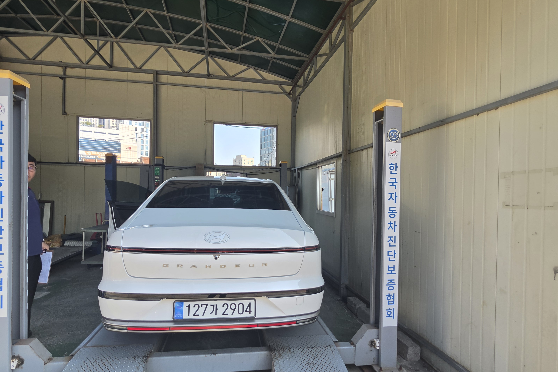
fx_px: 263
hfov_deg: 93.2
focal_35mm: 17
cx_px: 268
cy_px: 197
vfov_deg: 70.4
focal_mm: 2.2
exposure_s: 1/548
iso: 40
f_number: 1.9
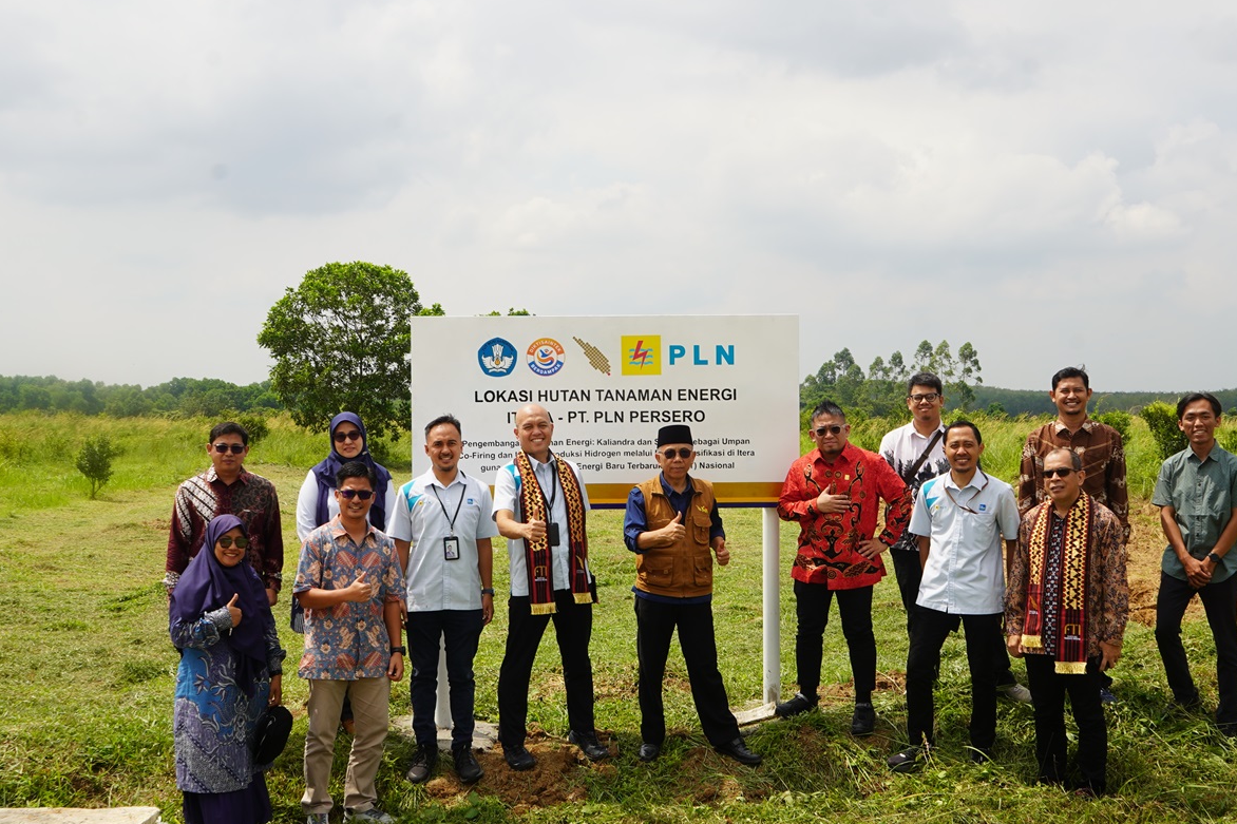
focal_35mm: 43
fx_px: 1477
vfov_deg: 31.2
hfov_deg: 45.4
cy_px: 415
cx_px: 628
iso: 100
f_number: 9.5
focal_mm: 28
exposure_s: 1/200
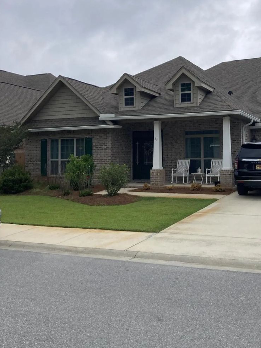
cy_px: 154
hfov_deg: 36.3
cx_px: 181
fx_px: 392
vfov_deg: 47.8
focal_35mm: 39
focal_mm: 3.99
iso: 25
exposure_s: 1/2825
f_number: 1.8
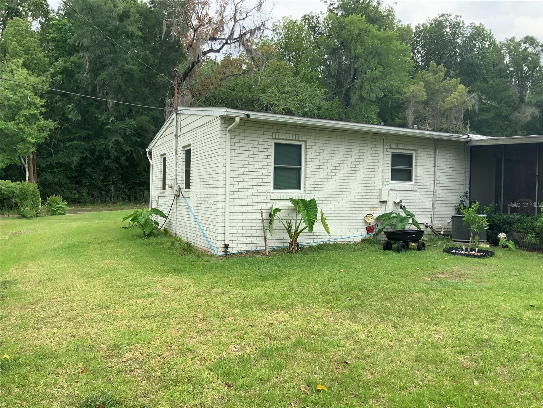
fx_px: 455
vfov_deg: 48.2
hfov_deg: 61.7
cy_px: 204
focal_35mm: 29
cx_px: 272
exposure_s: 1/804
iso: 16
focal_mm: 3
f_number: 1.8
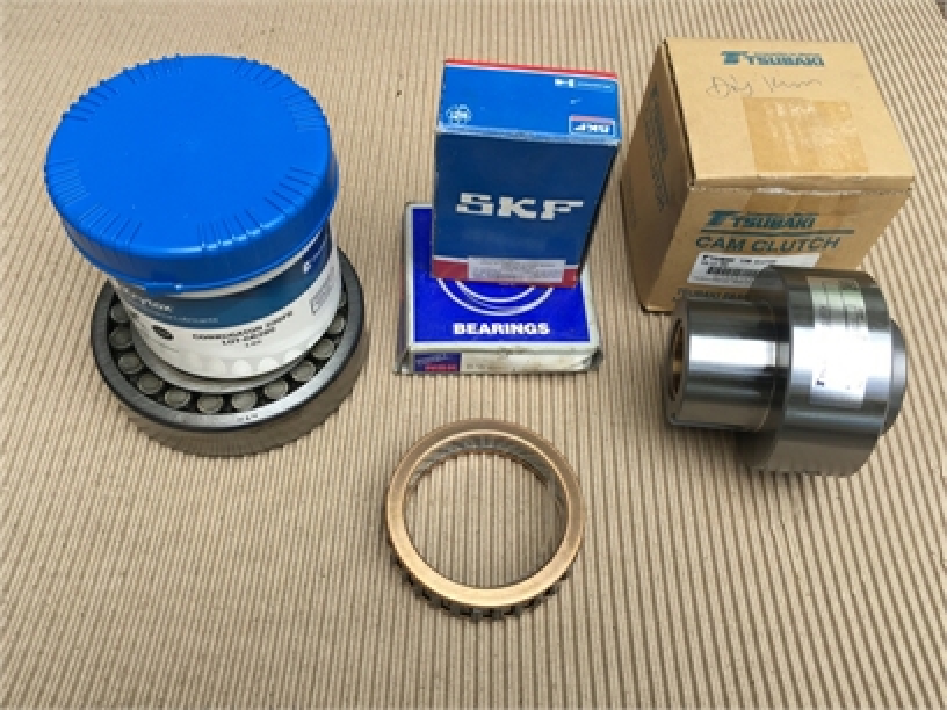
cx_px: 474
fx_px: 793
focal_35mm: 29
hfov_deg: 61.7
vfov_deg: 48.2
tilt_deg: -56.5
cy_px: 355
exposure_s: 1/179
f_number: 2.2
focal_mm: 4.15
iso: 32
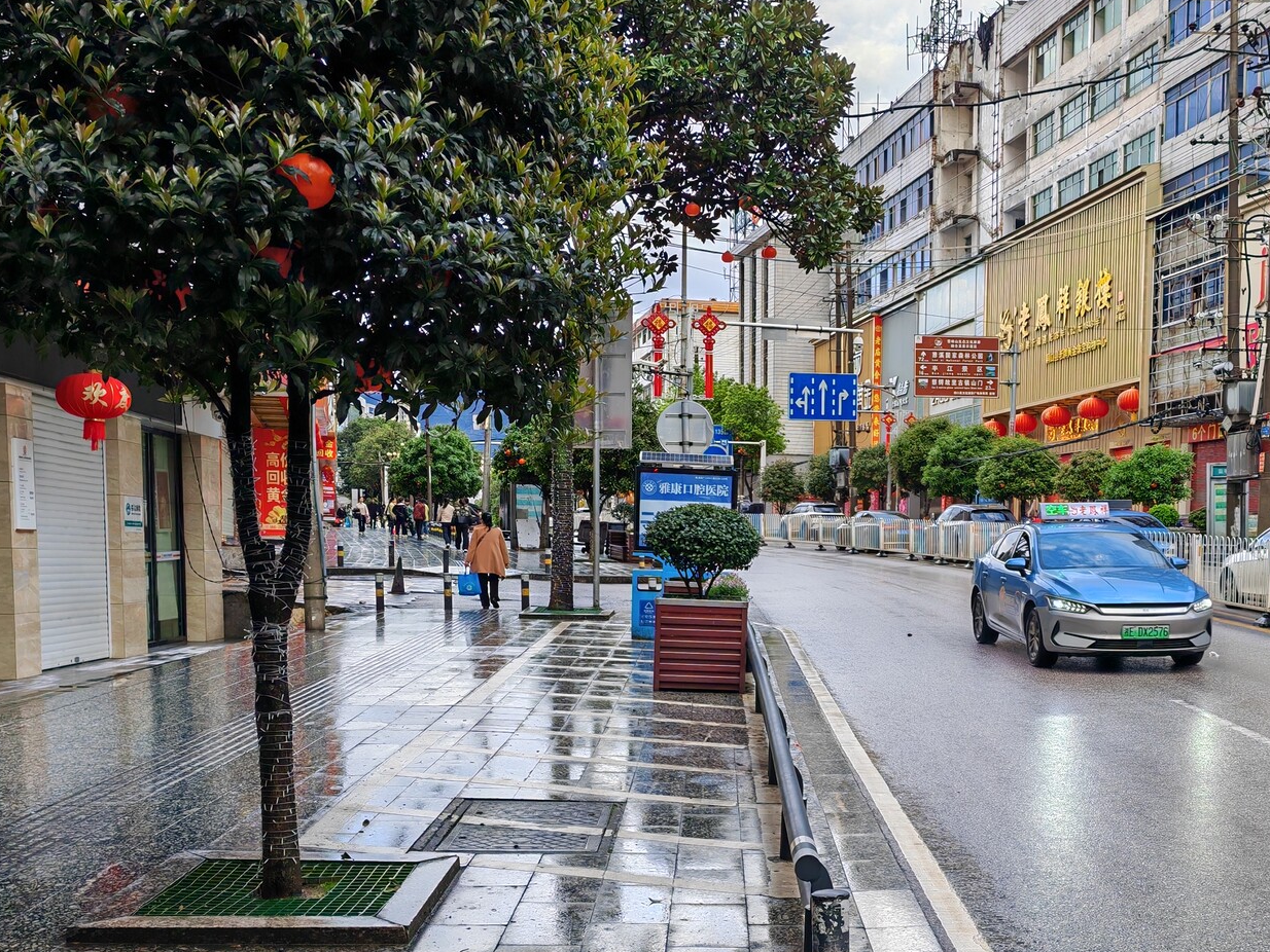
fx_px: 1541
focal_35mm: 42
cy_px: 698
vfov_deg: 33.8
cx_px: 785
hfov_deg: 44.5
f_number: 1.95
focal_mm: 5.52
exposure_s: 1/210
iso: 50
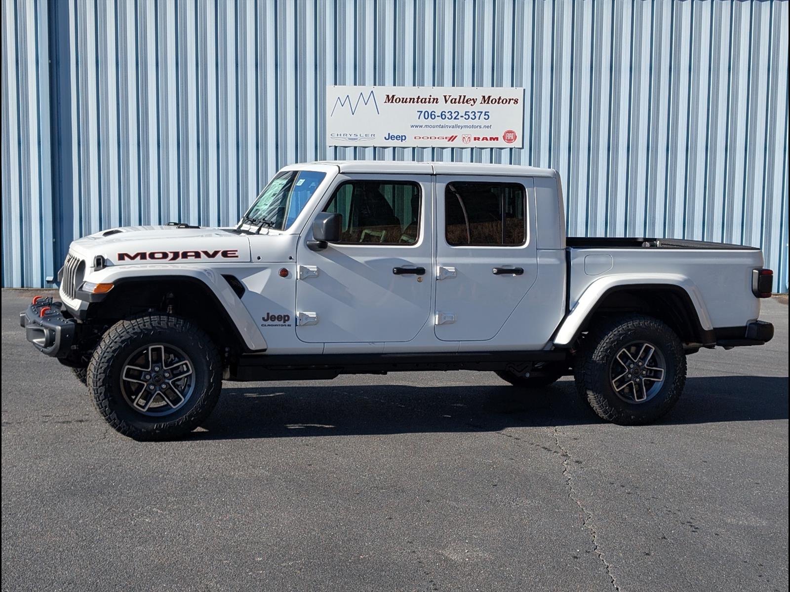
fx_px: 1118
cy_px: 296
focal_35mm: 49
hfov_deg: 38.9
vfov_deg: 29.7
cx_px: 395
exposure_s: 1/1250
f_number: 1.68
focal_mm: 6.9
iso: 20
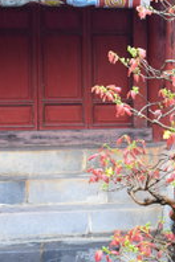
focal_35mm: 91
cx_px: 241
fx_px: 663
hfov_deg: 14.3
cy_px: 144
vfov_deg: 22.4
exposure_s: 1/20
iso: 400
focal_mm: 20
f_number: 6.3
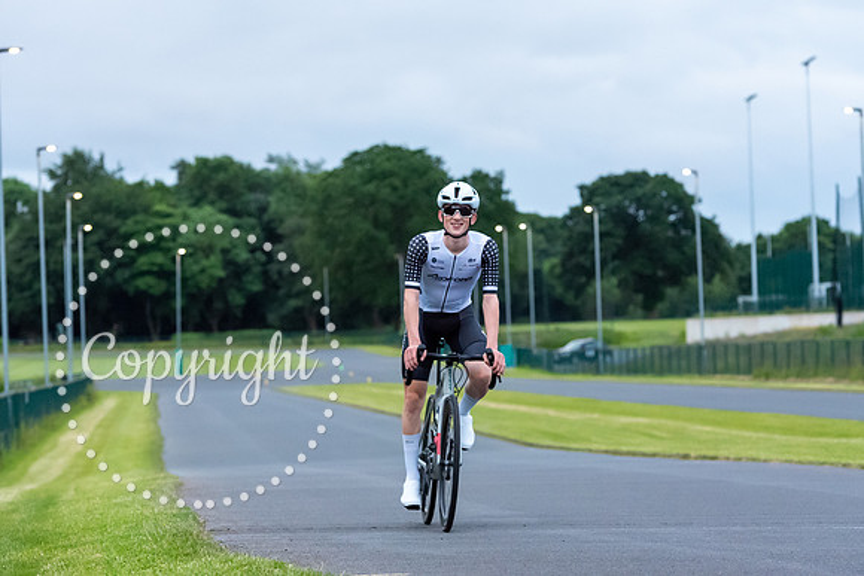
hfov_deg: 14.2
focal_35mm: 144
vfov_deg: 9.5
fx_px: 3465
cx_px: 453
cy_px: 235
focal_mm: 122
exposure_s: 1/640
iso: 9000
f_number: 5
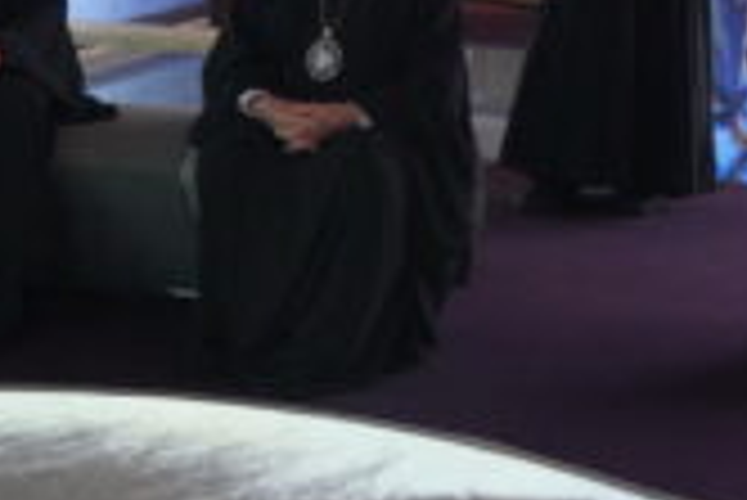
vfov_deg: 14.7
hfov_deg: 22.0
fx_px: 1911
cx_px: 495
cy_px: 41
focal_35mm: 92
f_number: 4
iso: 12800
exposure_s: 1/60
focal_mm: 34
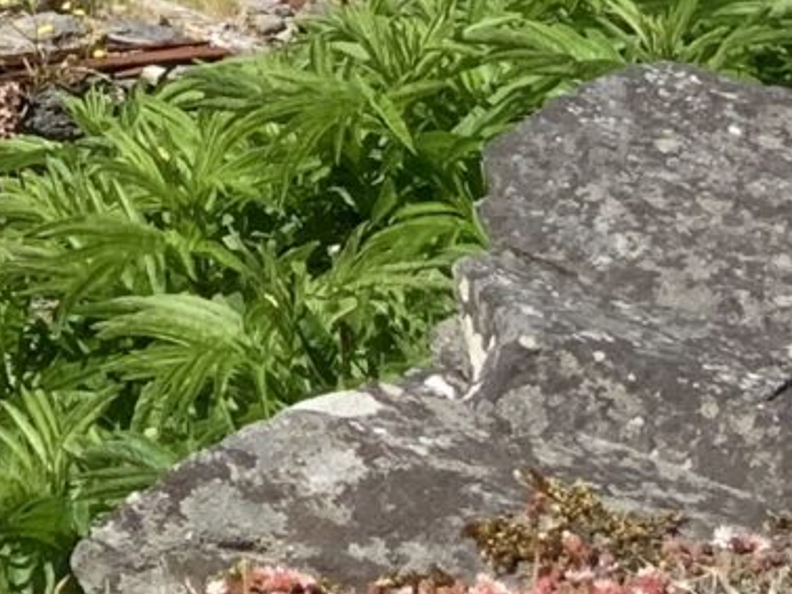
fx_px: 4509
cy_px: -808
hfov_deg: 9.5
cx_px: -685
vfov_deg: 7.1
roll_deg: -0.9
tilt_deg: -10.0
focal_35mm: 197
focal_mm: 3
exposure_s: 1/1626
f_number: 1.8
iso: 16
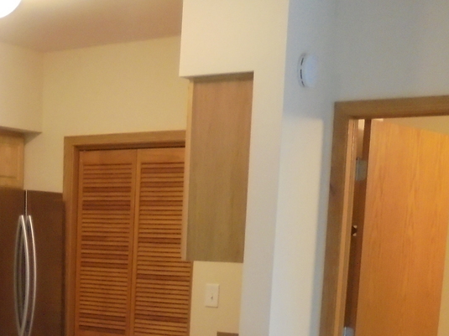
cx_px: 32
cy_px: 412
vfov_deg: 19.7
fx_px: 908
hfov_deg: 26.7
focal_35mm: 70
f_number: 3.5
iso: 400
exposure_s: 1/20
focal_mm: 4.6
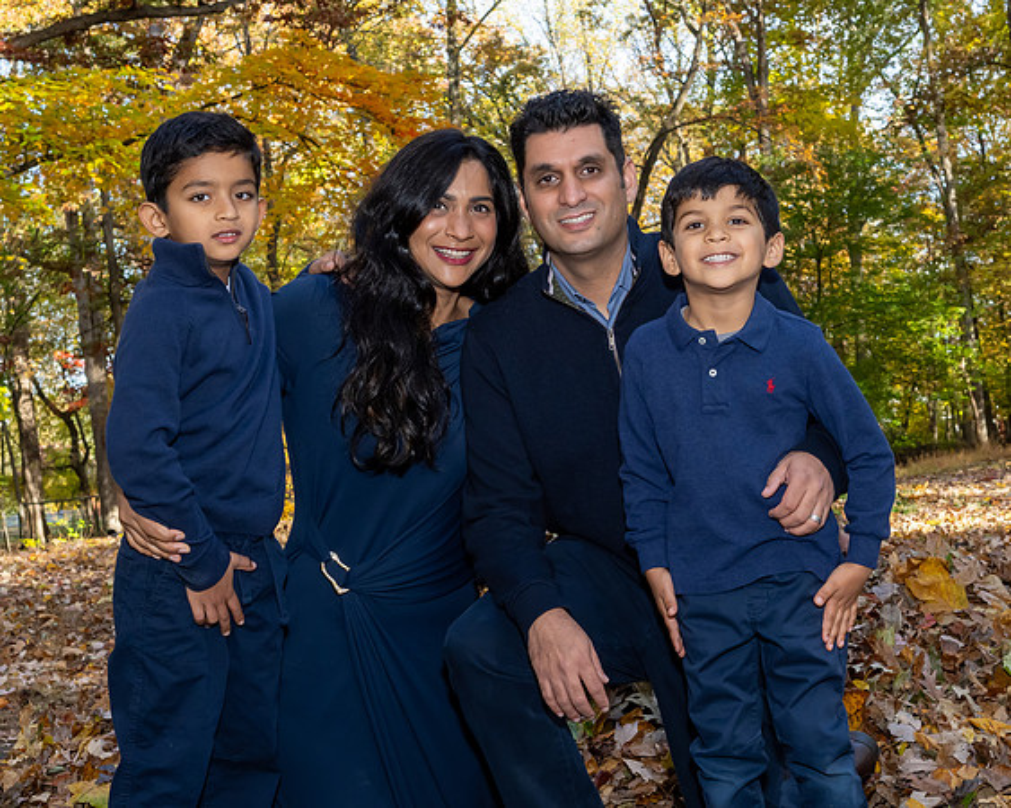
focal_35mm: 58
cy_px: 375
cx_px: 583
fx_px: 1734
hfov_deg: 32.4
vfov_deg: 26.2
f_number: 8
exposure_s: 1/250
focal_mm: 32
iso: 800
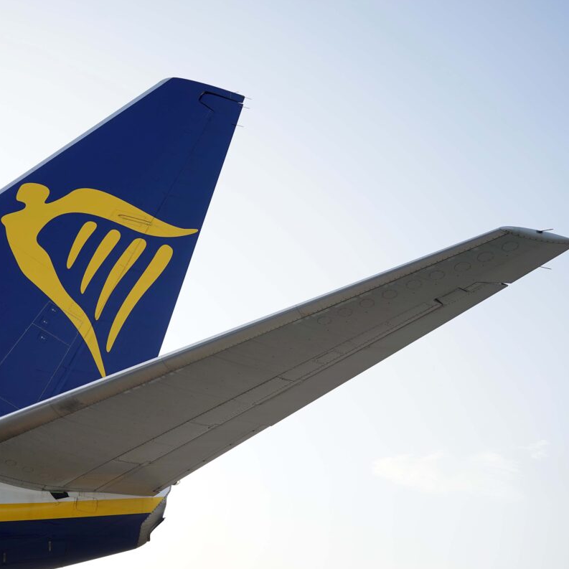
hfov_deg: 37.0
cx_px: 174
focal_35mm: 45
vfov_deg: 37.6
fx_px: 837
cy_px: 285
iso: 100
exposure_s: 1/125
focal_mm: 35
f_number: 6.3
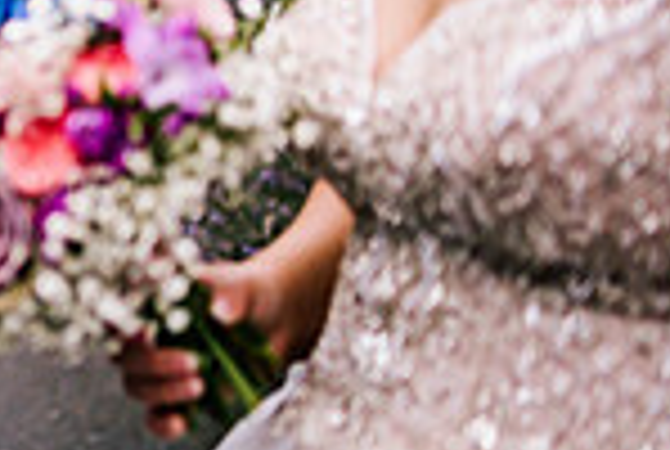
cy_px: -47
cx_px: -585
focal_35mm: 136
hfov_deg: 13.3
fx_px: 2536
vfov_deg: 10.0
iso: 100
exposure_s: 1/3200
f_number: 1.6
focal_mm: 35
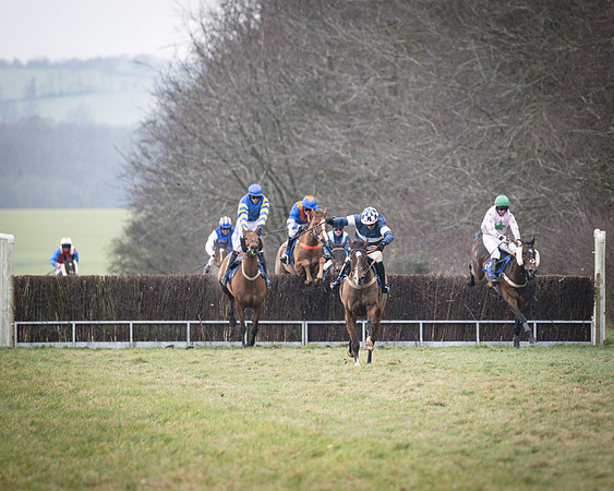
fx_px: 9188
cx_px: 377
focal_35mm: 506
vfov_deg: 3.1
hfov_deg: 3.8
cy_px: 225
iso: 400
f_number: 2.8
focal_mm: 200
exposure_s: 1/1600
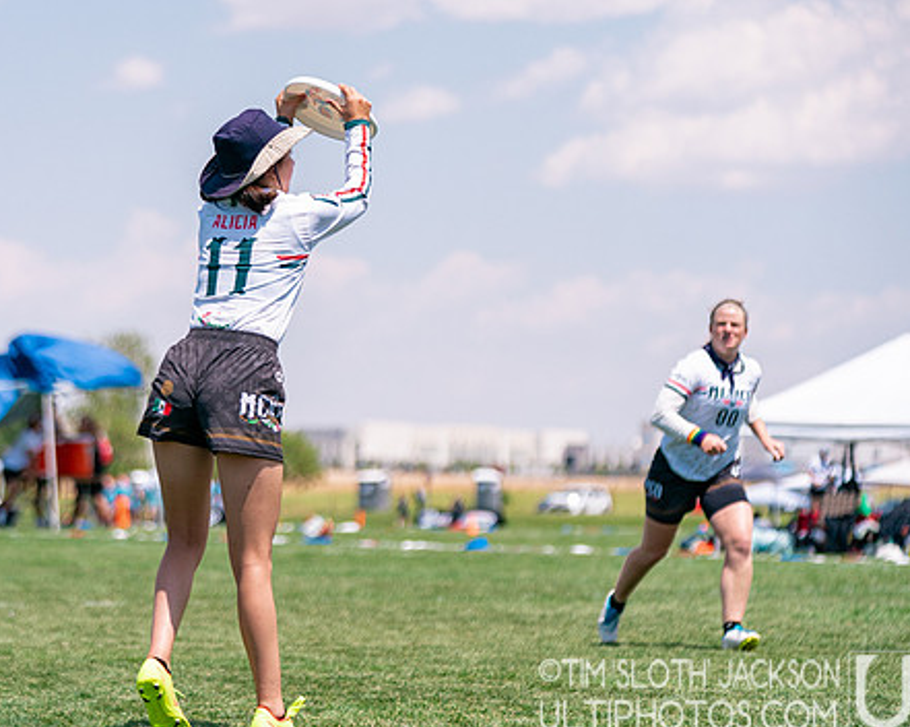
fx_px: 4332
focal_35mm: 161
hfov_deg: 12.0
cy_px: 385
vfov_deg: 9.6
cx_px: 311
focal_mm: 102
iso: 500
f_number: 2.8
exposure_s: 1/10000
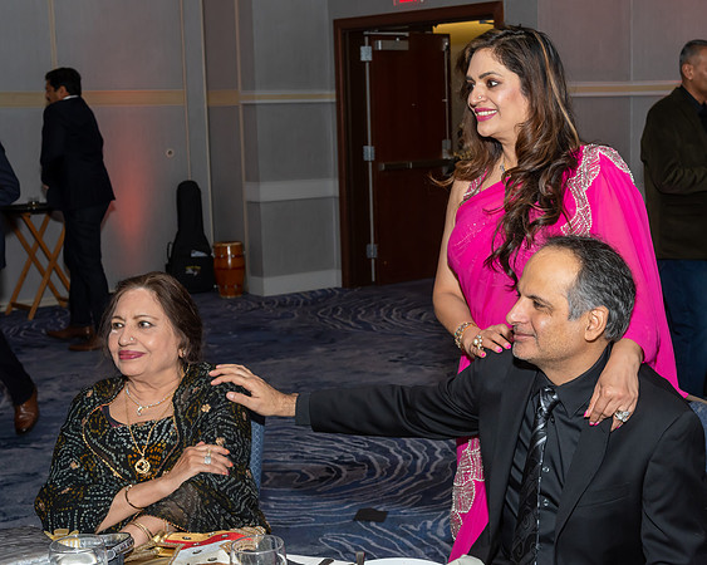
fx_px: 1160
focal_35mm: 55
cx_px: 449
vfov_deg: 27.4
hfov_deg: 33.7
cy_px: 268
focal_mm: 31
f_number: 6.3
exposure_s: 1/250
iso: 400
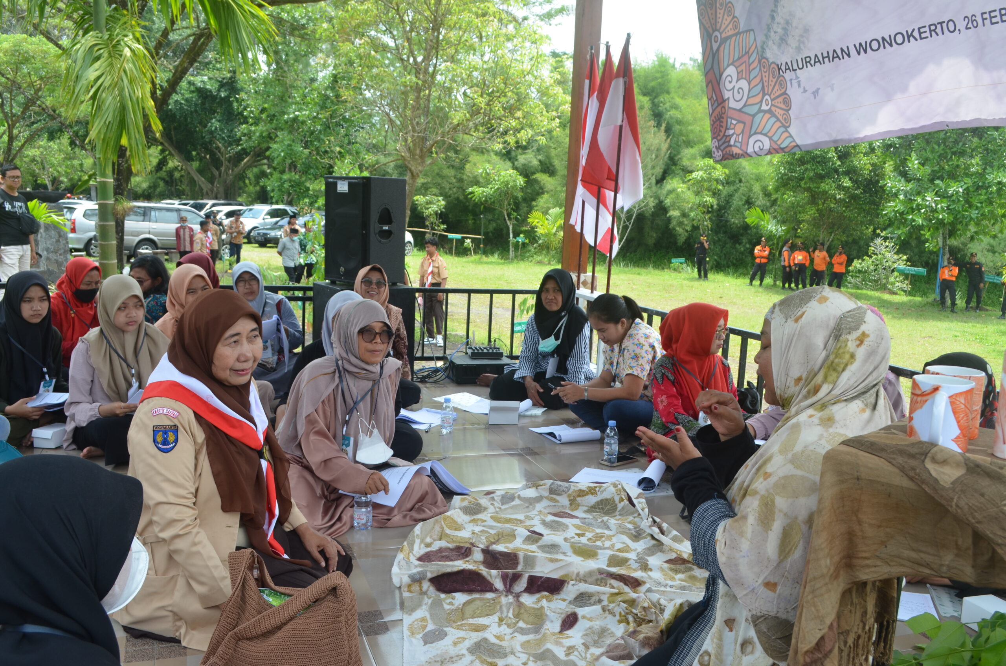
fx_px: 920
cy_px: 333
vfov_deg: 39.8
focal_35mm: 33
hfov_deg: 57.3
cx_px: 503
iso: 200
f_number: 7.1
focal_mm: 22
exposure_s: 1/125
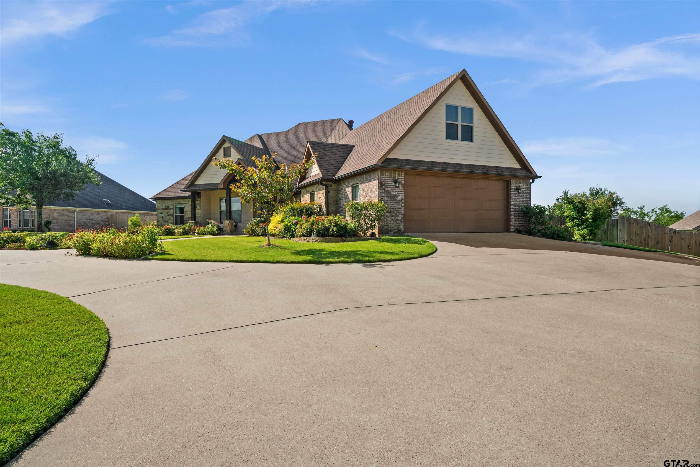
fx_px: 389
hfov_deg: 84.0
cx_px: 350
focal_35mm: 20
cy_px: 234
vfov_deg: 61.9
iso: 400
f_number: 9
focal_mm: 20
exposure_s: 1/250
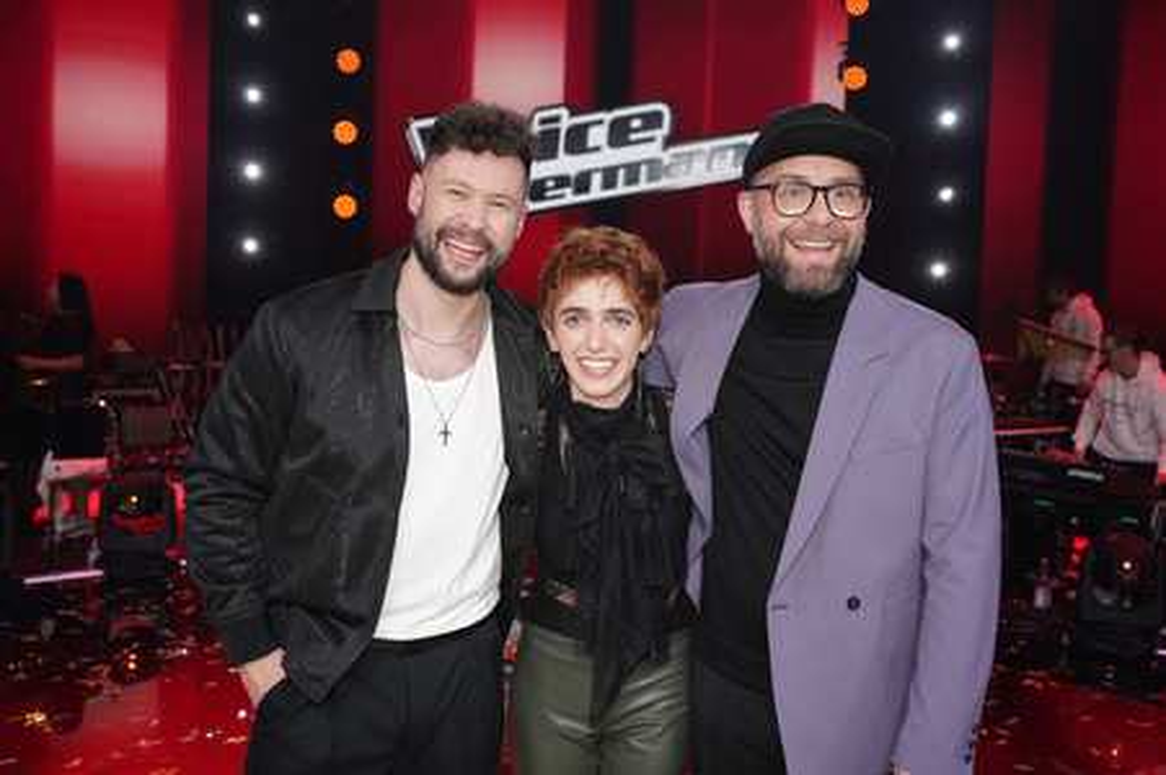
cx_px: 583
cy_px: 388
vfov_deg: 35.0
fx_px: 1230
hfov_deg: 50.7
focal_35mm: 38
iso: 1600
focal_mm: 38
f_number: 4.5
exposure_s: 1/100
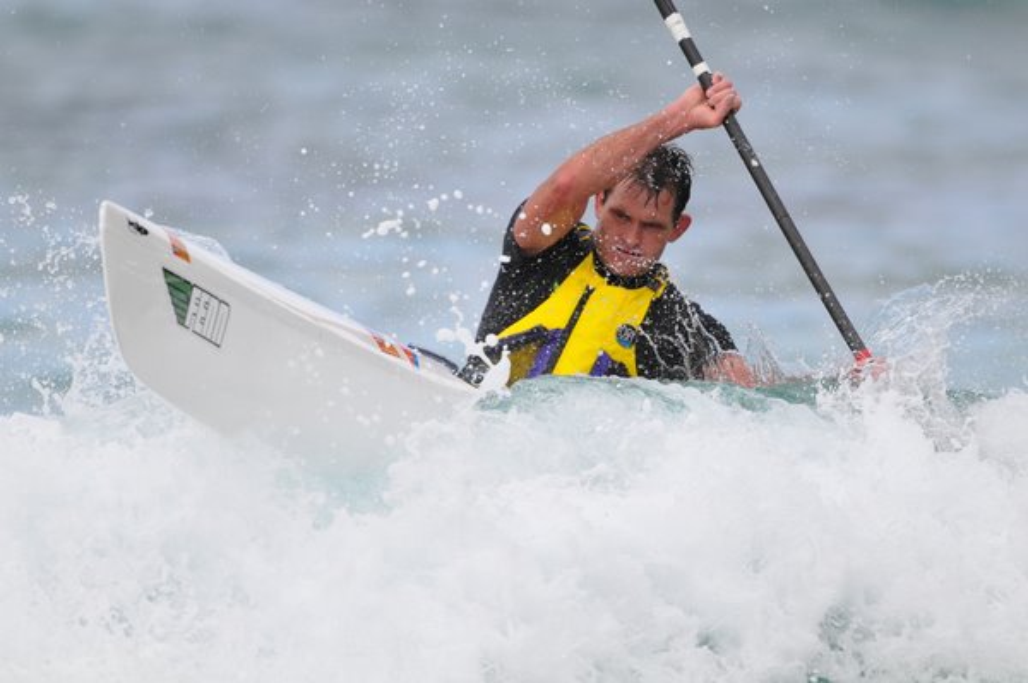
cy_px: 342
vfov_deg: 1.5
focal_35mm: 900
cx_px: 514
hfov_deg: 2.3
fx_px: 25678
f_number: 4
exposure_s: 1/1250
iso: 200
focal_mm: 600
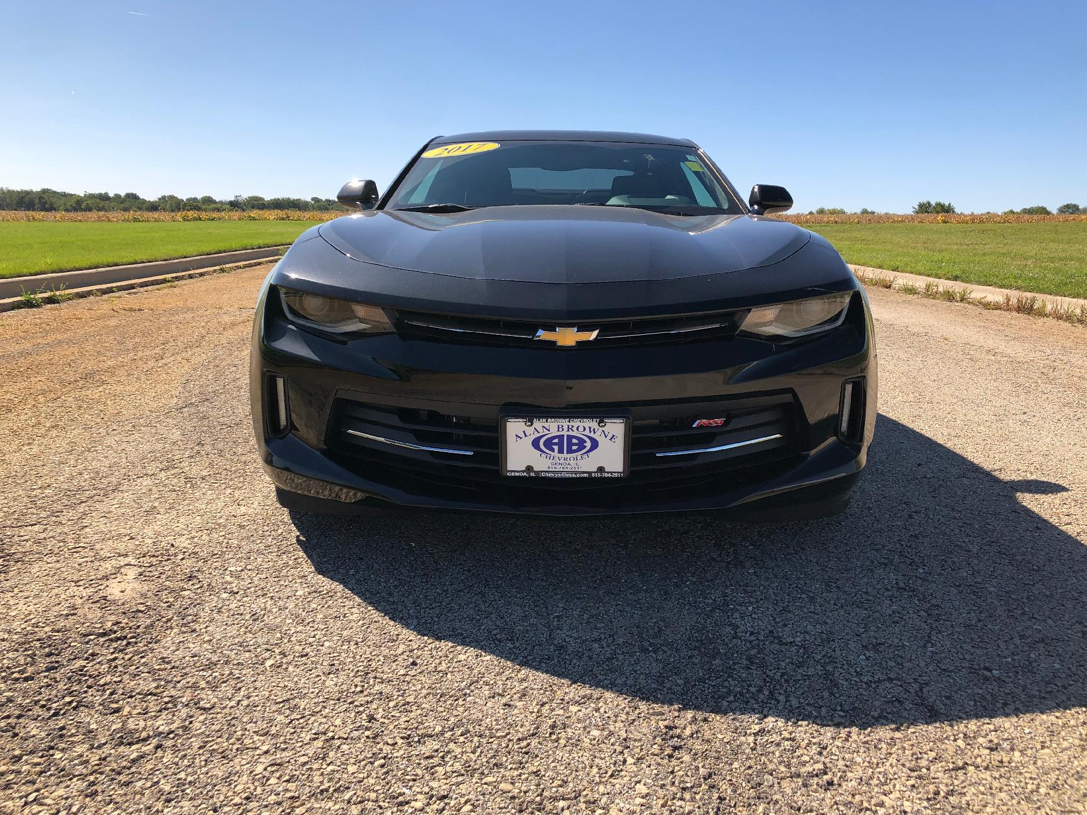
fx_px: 911
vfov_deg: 48.2
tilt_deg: -8.3
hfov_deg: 61.7
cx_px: 546
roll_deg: -1.1
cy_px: 408
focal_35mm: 29
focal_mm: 4
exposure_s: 1/1845
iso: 20
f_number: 1.8
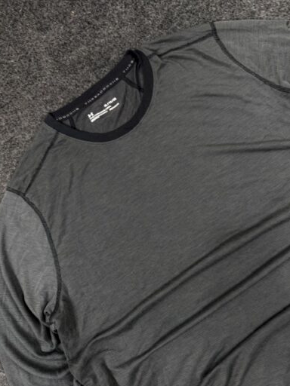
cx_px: 149
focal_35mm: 25
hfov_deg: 54.9
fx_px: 279
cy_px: 188
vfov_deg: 69.4
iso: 125
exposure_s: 1/50
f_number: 1.78
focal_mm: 6.76
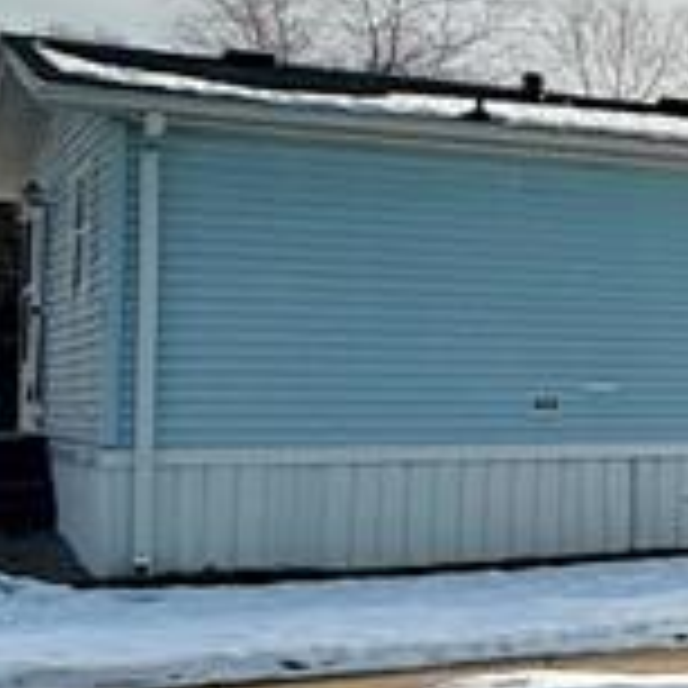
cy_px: 373
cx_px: 2145
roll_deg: +0.5
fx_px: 1866
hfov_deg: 11.0
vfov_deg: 20.9
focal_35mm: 83
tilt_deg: +1.3
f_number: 2.2
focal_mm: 2.22
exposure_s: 1/4425
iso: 80
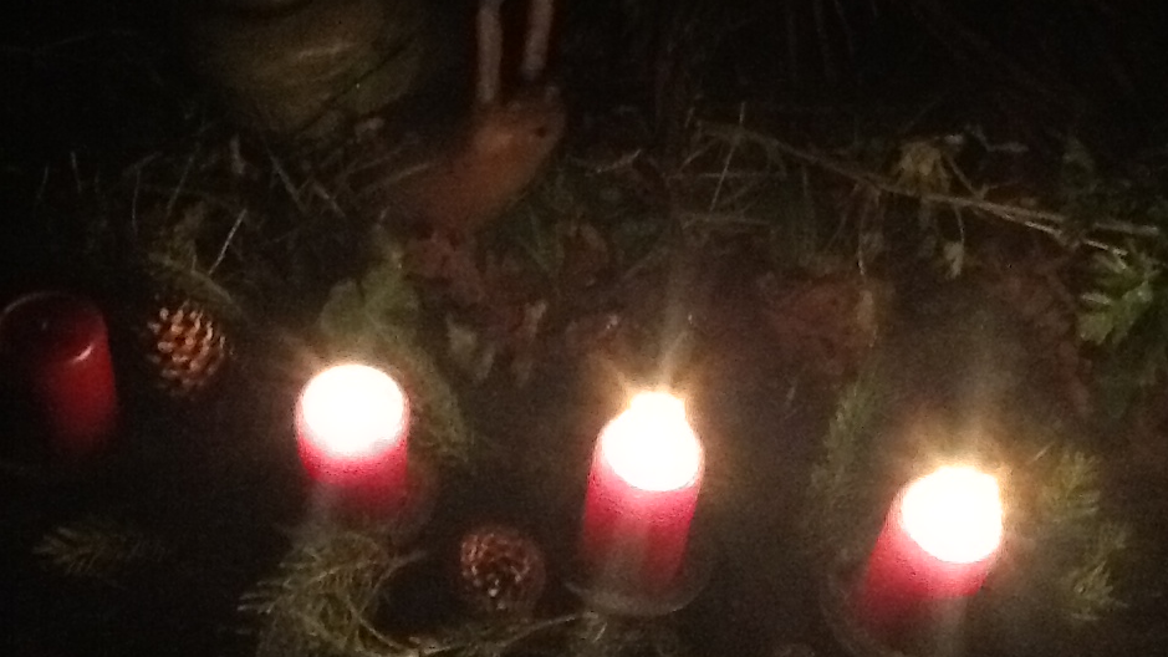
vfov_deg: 24.4
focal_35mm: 49
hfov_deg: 42.1
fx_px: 1517
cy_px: 312
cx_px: 596
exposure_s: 1/15
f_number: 2.4
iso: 640
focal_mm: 2.03
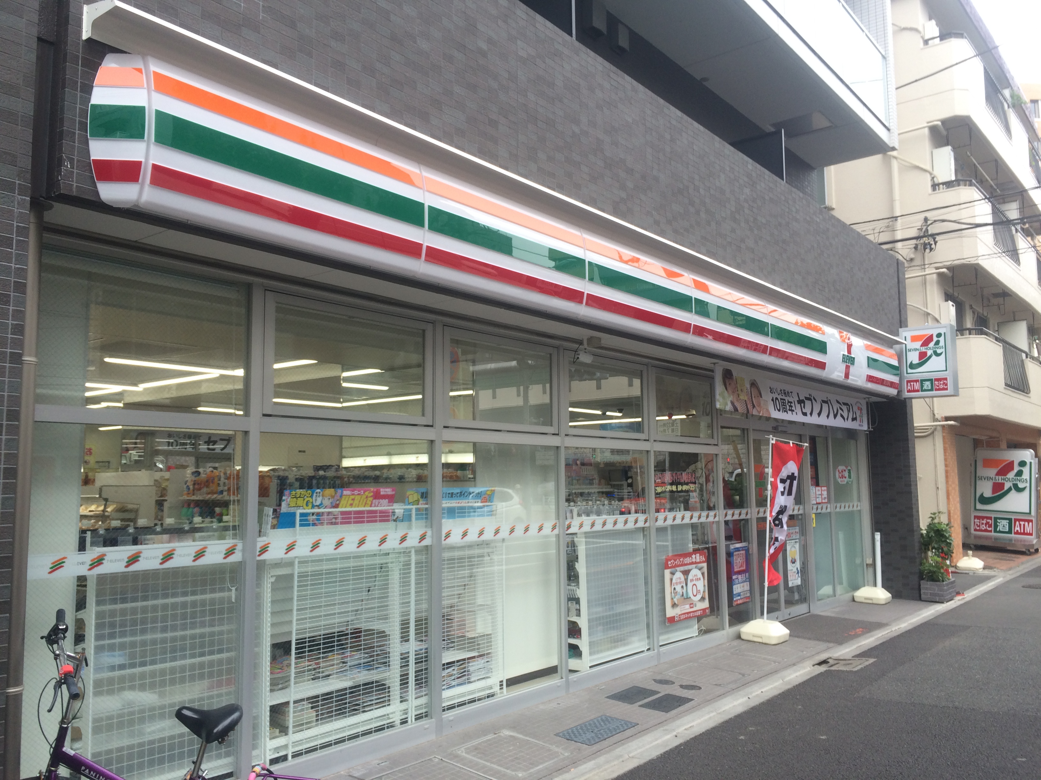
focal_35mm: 29
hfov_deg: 61.7
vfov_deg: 48.2
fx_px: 872
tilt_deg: +5.6
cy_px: 390
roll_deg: +1.7
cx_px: 520
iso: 32
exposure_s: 1/120
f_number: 2.2
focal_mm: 4.15
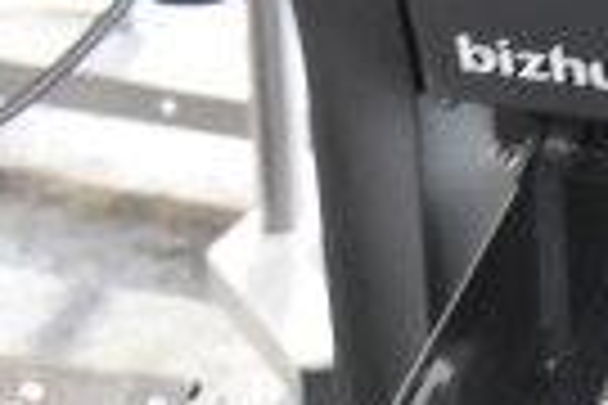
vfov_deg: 10.7
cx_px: 1261
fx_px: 2060
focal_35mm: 122
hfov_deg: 13.9
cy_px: 655
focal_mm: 18
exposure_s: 1/125
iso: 6400
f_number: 5.6
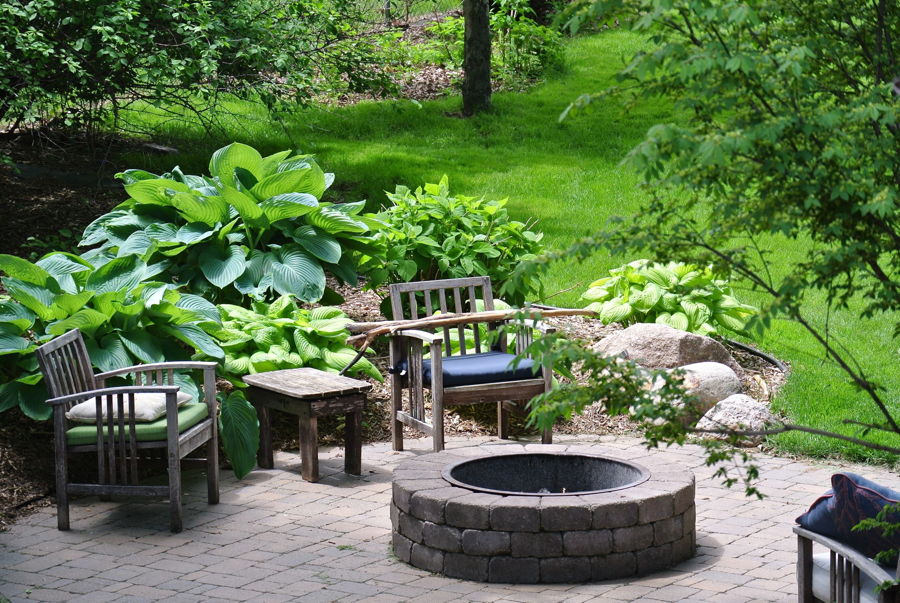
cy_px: 302
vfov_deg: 10.3
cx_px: 450
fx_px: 3329
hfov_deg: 15.4
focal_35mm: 133
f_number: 4
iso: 100
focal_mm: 49.3
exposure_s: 1/200
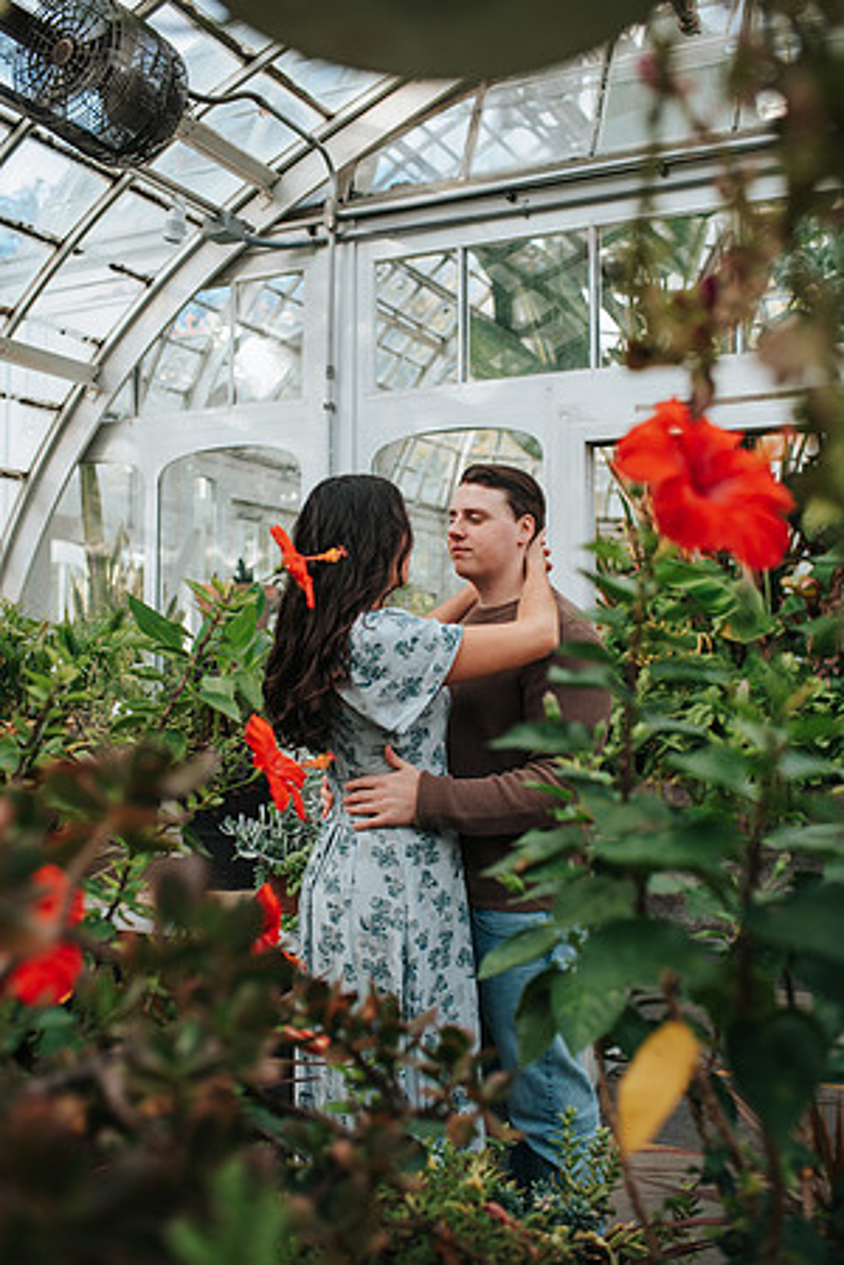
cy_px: 632
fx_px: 1231
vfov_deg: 54.4
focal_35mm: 35
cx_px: 422
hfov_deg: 37.9
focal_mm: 35
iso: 280
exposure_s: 1/250
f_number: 3.2
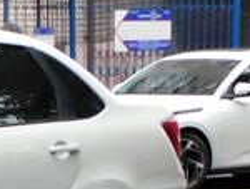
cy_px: 482
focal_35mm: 237
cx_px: -203
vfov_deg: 6.0
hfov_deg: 8.0
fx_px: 1714
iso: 280
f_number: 3.6
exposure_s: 1/30
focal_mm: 5.9
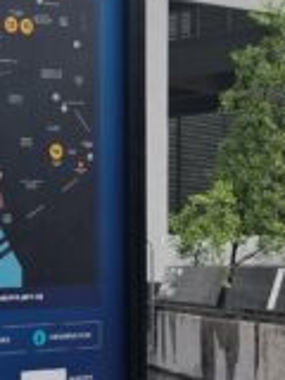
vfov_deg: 18.8
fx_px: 1142
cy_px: 292
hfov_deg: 13.8
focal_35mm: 104
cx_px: -51
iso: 50
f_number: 1.8
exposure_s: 1/235
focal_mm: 6.7
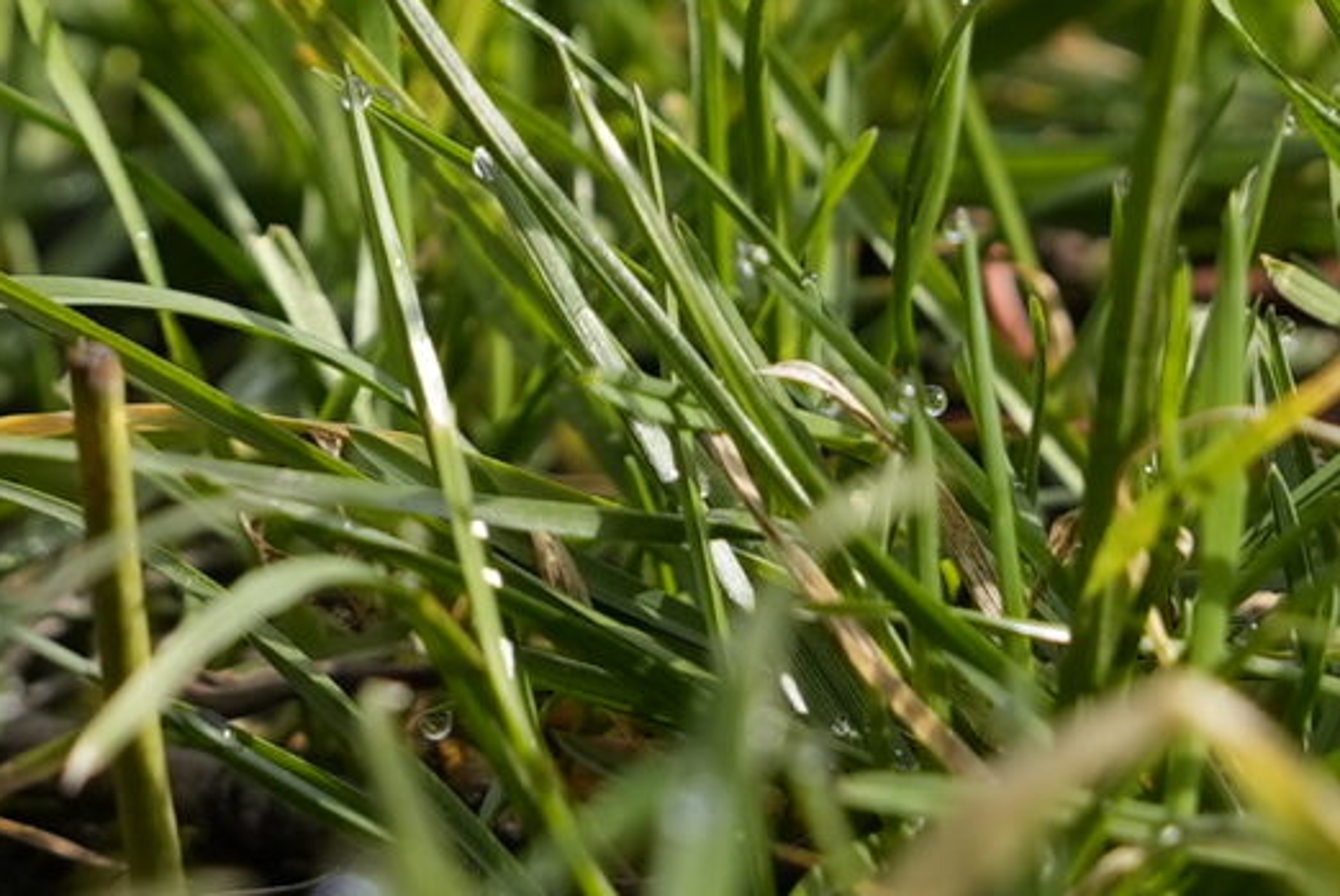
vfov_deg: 4.0
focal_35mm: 343
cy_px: -1140
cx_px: -13
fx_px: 12778
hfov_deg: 6.0
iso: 400
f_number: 8
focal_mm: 70
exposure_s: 1/640
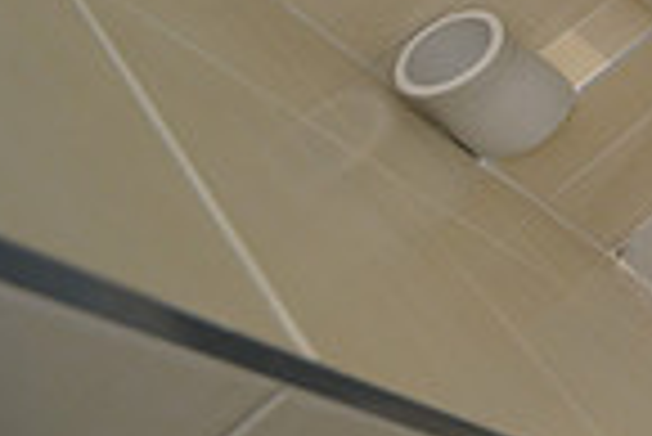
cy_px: -160
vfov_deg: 24.0
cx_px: 1214
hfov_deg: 21.5
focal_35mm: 48
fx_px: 870
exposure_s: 1/80
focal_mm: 12
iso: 1000
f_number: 5.6
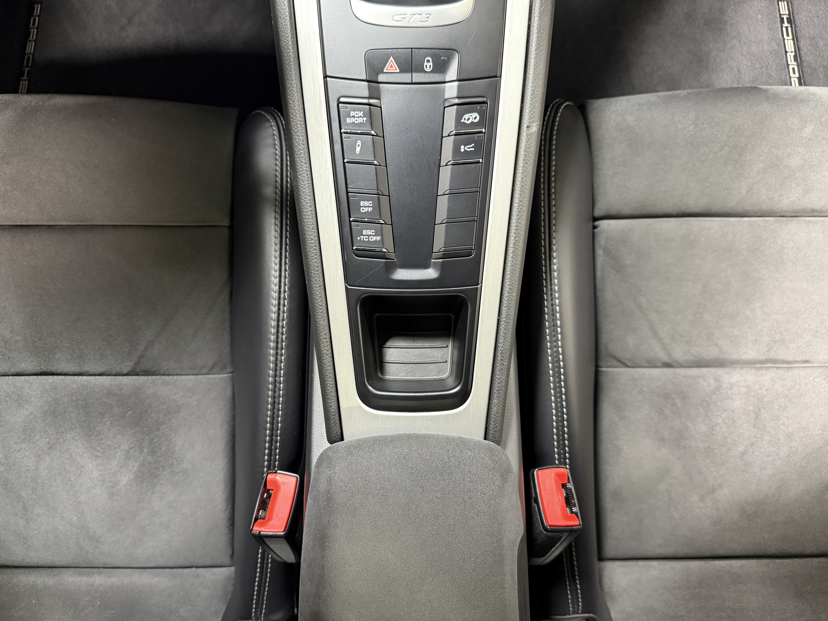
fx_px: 574
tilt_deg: -78.8
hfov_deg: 71.6
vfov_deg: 56.8
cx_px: 414
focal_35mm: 24
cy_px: 310
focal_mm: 6.76
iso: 640
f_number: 1.78
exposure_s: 1/40
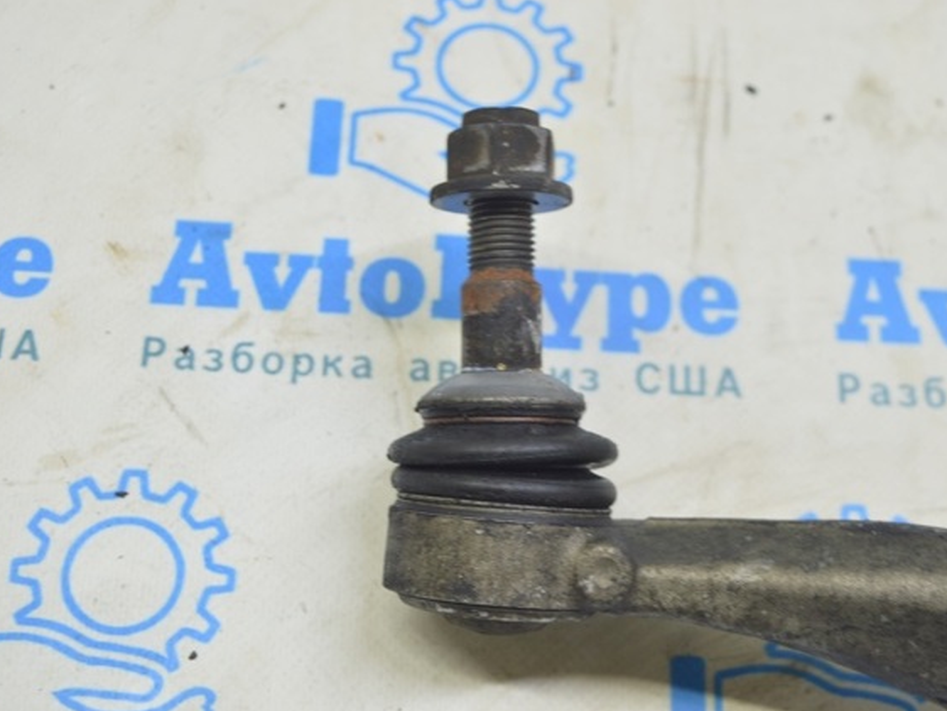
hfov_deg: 33.5
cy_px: 356
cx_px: 491
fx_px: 1575
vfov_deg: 25.4
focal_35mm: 58
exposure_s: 1/20
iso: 400
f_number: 5.6
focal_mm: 35
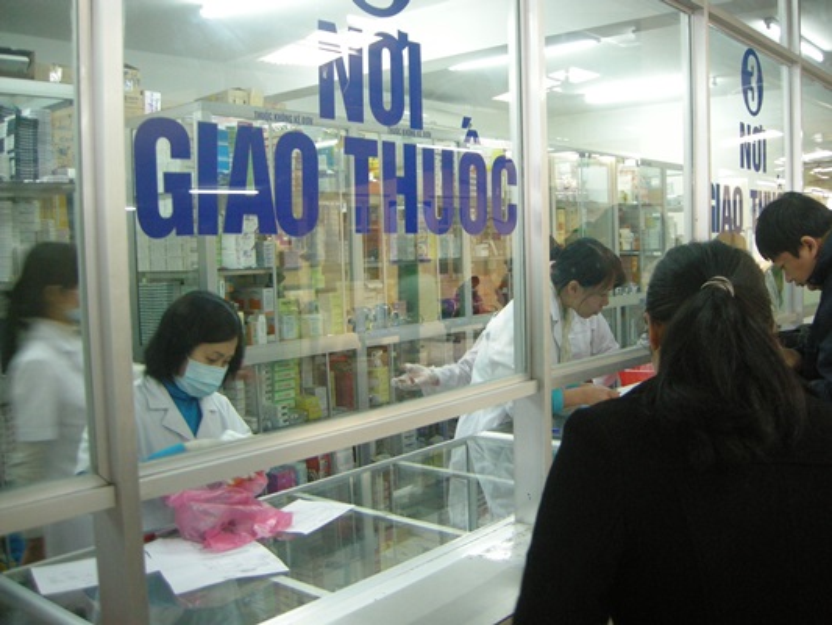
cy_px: 312
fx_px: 865
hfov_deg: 51.3
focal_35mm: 36
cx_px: 416
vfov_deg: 39.7
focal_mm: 7.5
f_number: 2.7
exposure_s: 1/27.1
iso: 400
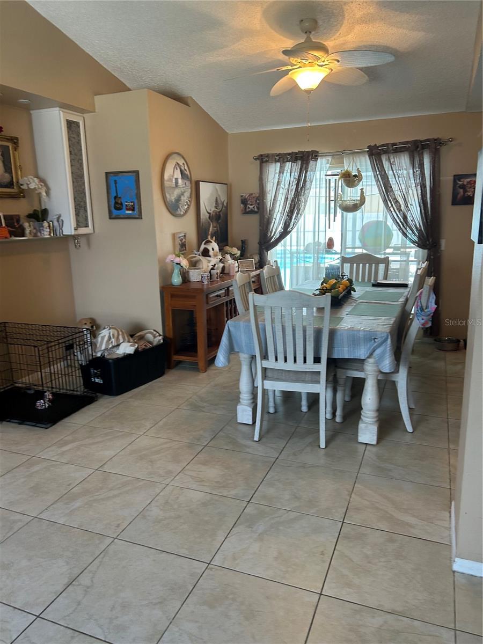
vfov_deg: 67.3
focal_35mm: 26
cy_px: 322
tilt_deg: -12.0
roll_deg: +1.1
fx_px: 484
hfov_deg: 53.1
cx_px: 242
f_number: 1.5
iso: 100
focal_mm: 5.7
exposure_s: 1/60
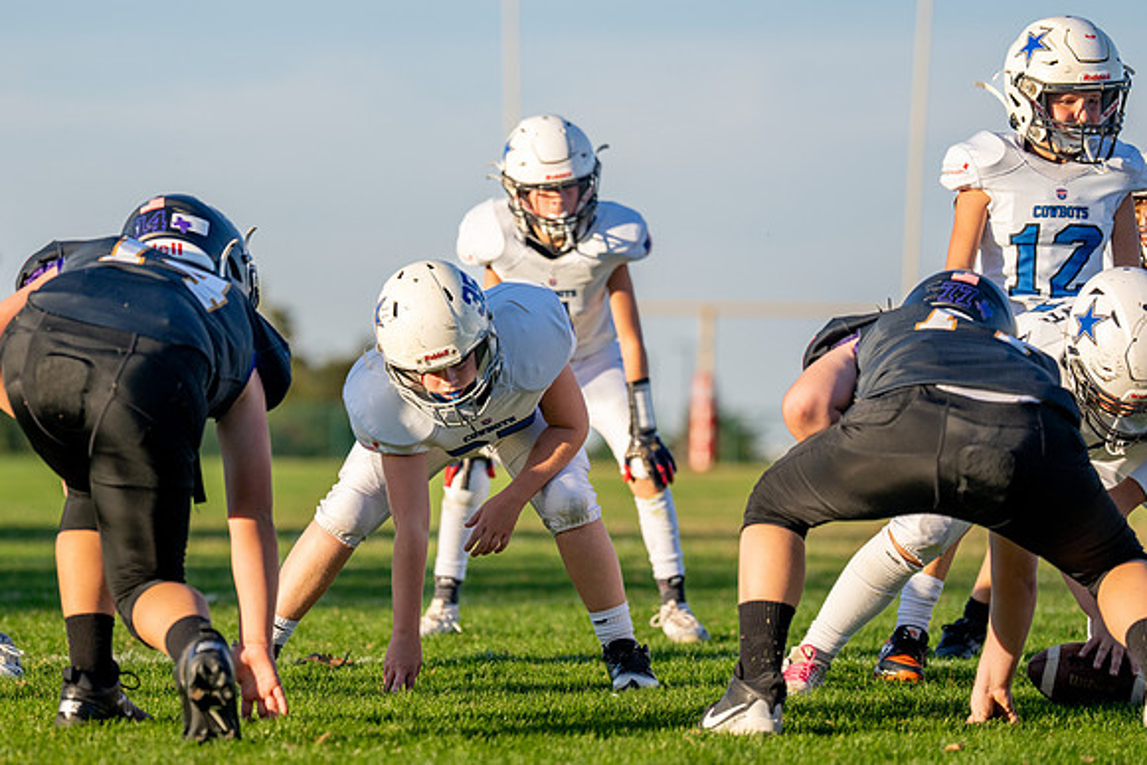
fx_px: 5959
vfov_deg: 7.3
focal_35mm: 187
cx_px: 416
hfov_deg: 11.0
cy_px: 454
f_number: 2.8
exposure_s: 1/2500
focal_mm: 141
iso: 200
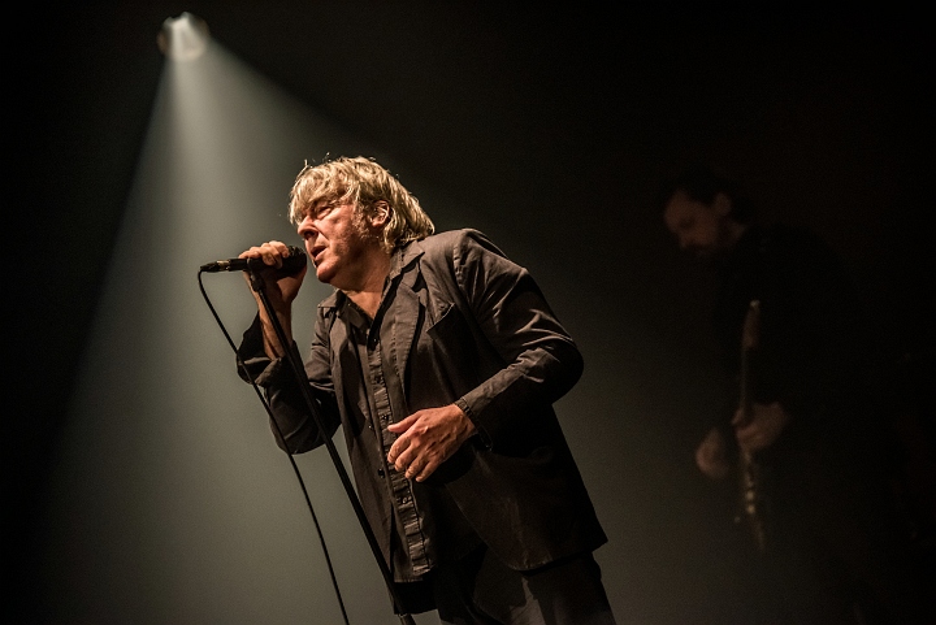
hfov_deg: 12.8
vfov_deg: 8.6
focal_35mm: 160
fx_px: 4162
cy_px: 312
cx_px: 468
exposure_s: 1/100
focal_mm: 160
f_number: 5
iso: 3200
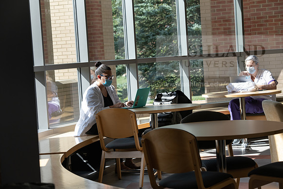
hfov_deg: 20.0
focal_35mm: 102
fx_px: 802
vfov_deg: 13.4
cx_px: 142
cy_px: 94
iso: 400
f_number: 6.3
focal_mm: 102
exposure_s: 1/250
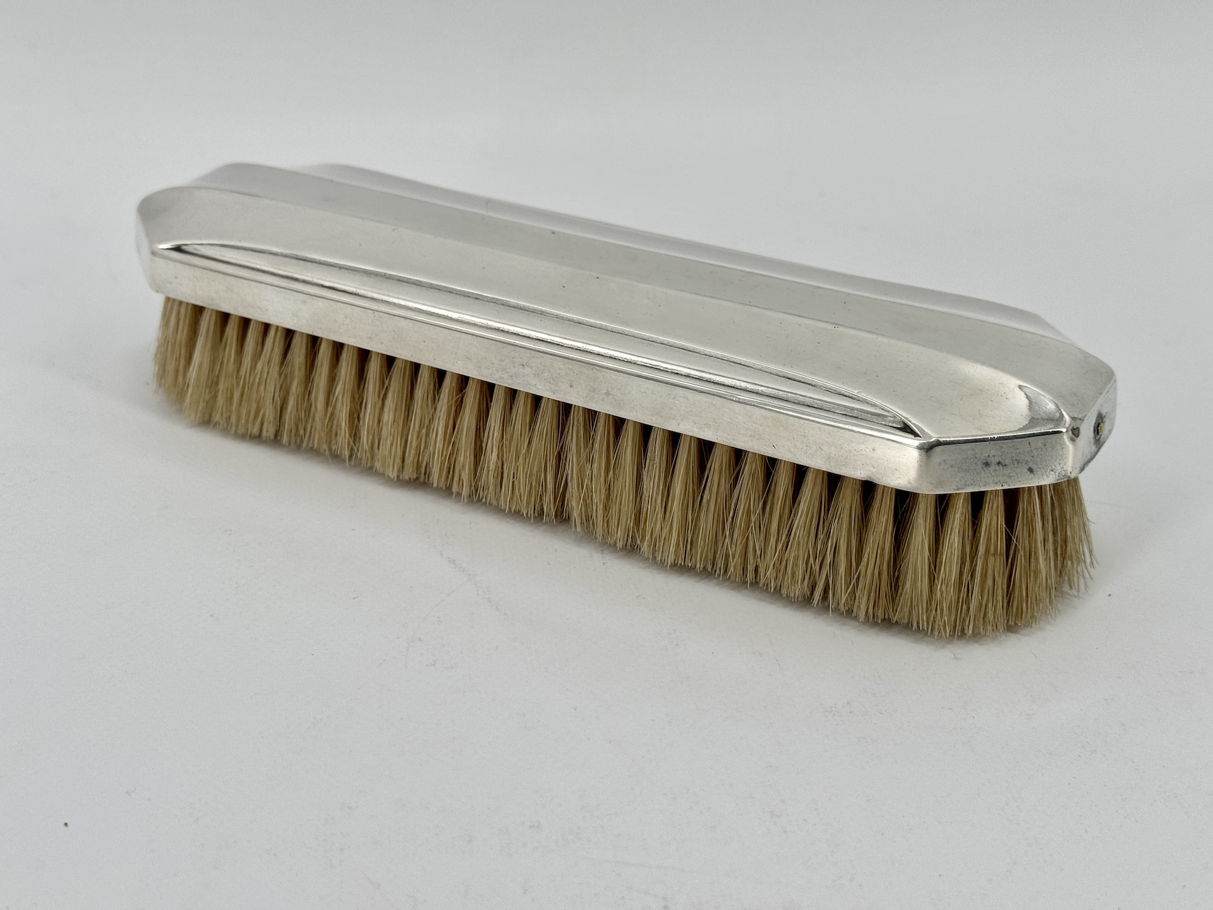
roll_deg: -0.4
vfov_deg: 30.3
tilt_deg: -27.8
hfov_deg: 39.7
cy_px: 455
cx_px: 606
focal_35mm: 48
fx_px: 1682
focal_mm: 6.86
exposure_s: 1/1076
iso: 64
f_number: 1.78
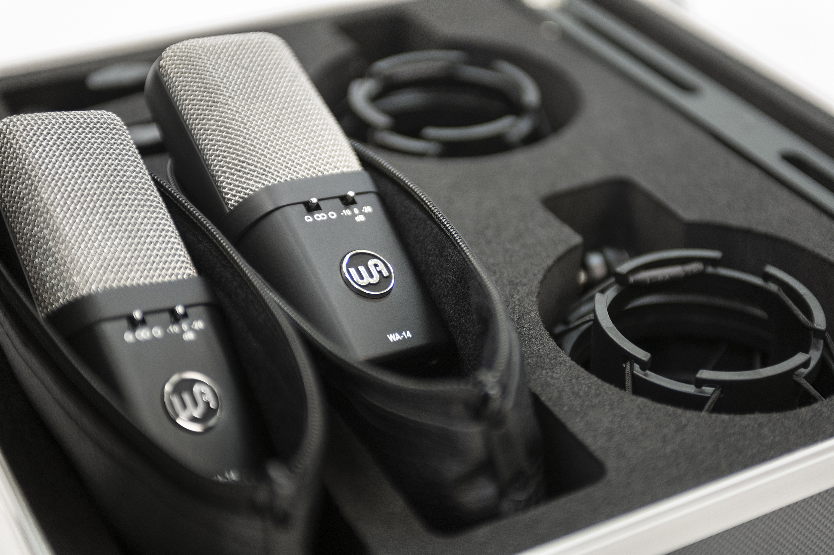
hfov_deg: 28.9
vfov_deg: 19.4
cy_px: 278
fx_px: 1620
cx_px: 417
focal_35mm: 70
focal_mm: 70
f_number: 2.8
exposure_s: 1/125
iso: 4000
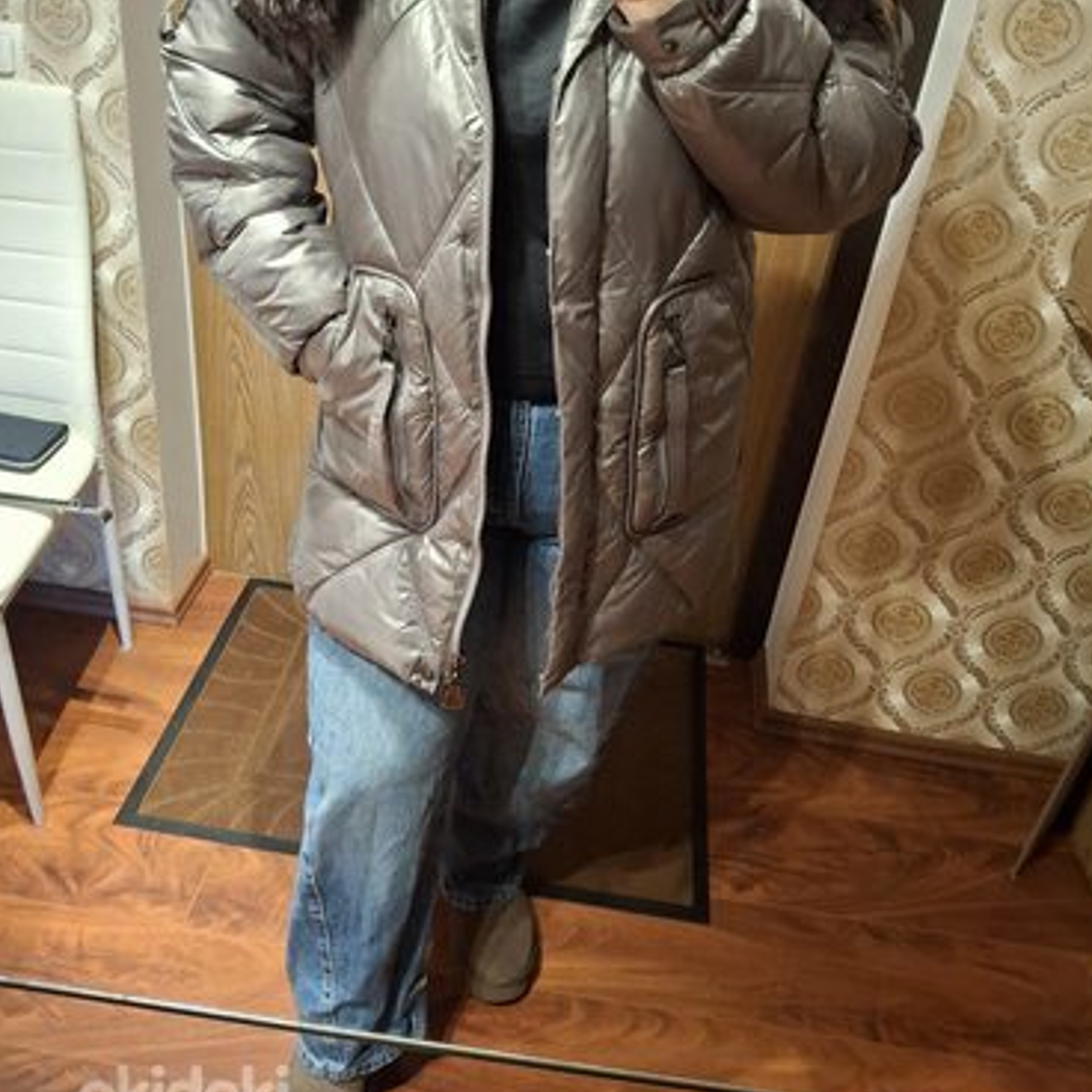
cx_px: 550
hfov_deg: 54.0
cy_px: 454
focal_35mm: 30
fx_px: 1071
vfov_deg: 53.8
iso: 250
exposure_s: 1/25
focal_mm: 4.69
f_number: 1.8
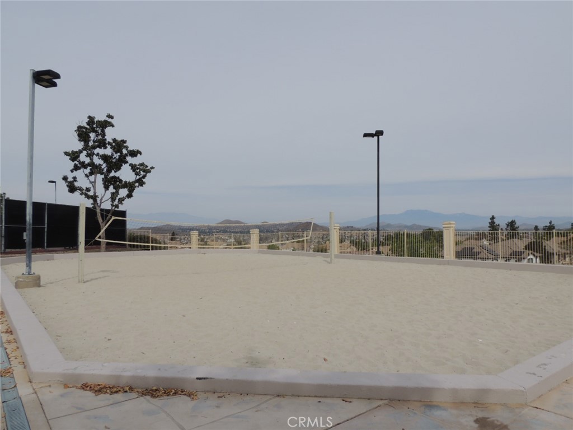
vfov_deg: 56.8
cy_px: 215
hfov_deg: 71.6
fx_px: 397
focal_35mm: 24
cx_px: 286
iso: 100
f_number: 4.7
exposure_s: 1/1250
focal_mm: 4.3
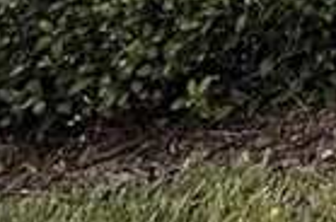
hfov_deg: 13.7
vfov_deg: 8.7
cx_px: 783
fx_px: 1043
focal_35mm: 112
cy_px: -555
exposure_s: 1/559
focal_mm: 2.22
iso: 50
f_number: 2.2
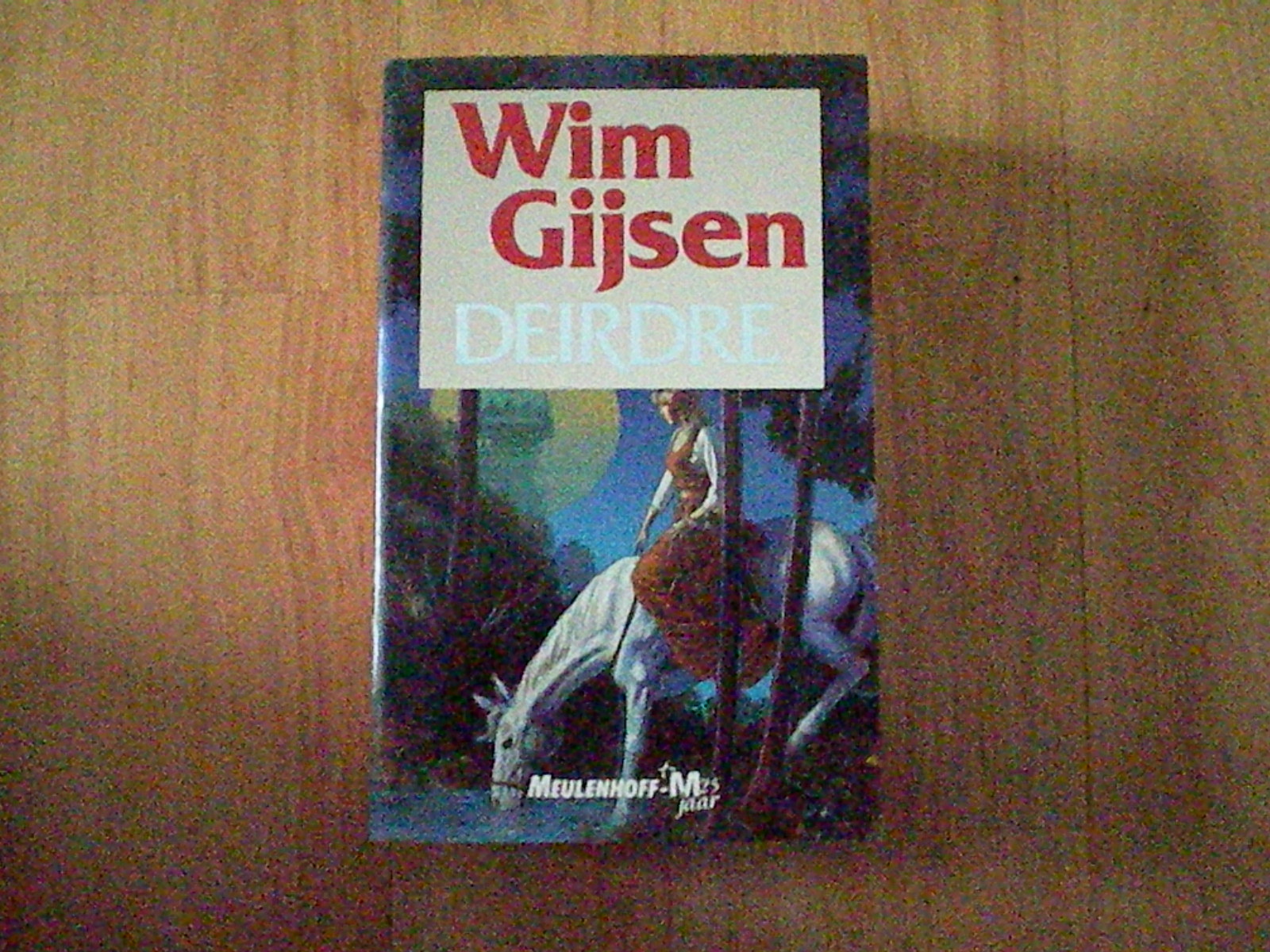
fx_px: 1394
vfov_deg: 37.7
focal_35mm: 38
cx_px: 635
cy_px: 476
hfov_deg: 49.0
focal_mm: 6.3
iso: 6012
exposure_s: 1/50
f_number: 3.1
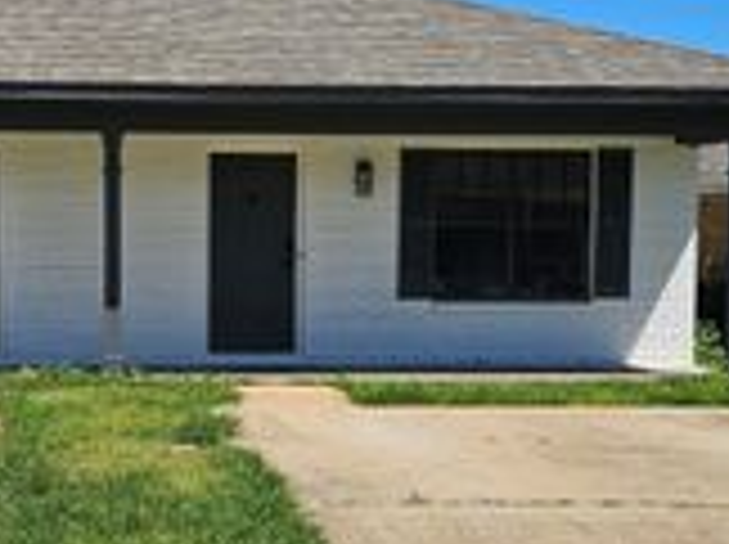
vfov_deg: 20.6
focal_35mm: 71
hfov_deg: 27.1
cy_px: 335
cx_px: 180
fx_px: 1493
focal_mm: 6.3
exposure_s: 1/1058
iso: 10
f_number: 1.7
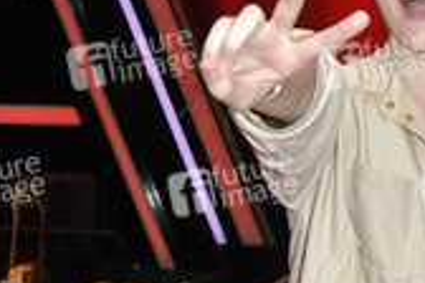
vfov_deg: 12.1
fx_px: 1334
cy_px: 124
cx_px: 419
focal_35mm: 113
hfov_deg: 17.7
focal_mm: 42
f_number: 7.1
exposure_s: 1/200
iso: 2500
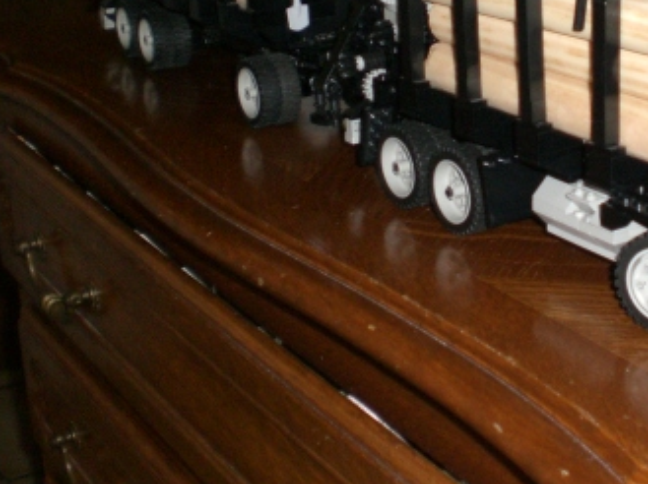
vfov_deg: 19.7
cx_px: 550
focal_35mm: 74
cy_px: 112
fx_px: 1384
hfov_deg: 25.7
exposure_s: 1/60
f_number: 3.1
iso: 200
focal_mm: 6.3
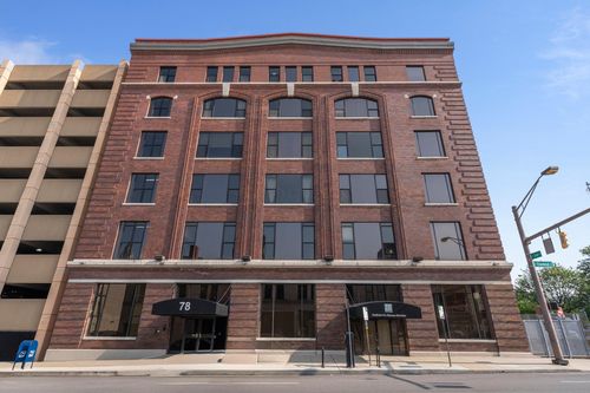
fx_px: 311
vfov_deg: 64.5
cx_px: 295
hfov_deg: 86.9
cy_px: 196
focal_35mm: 19
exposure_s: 1/250
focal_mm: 19
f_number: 8
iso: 320
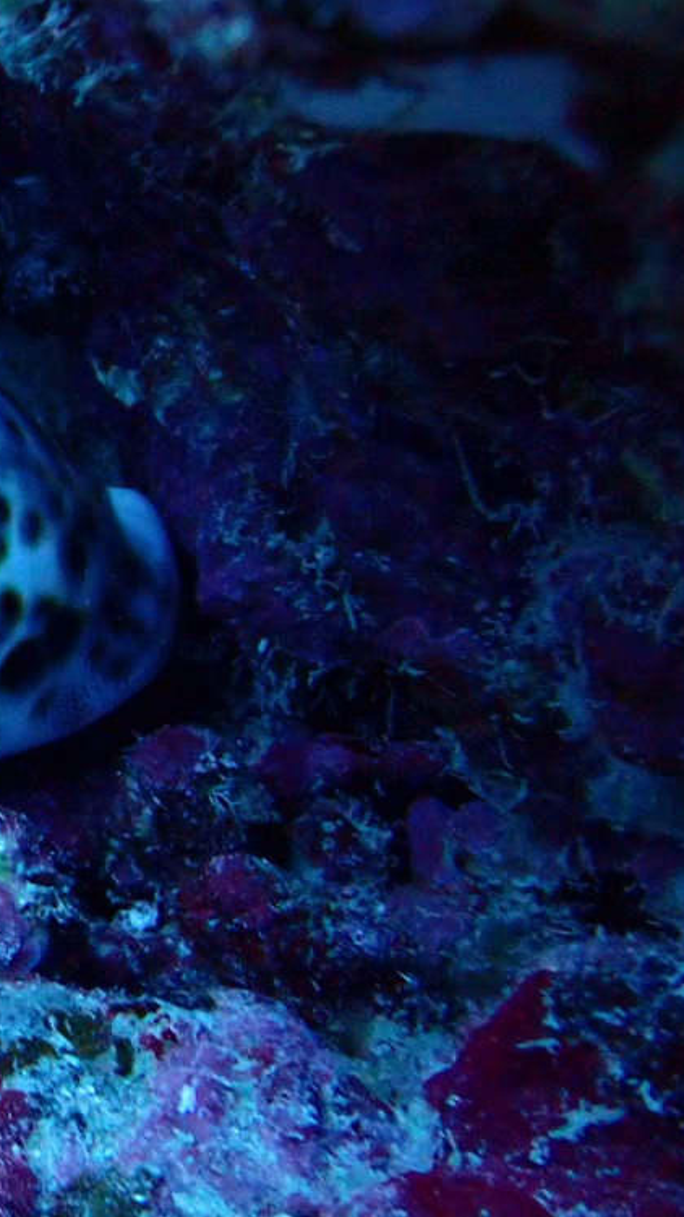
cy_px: 478
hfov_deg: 16.2
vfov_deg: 32.3
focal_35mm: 65
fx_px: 2097
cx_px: -465
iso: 800
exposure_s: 1/60
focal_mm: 5.05
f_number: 3.2
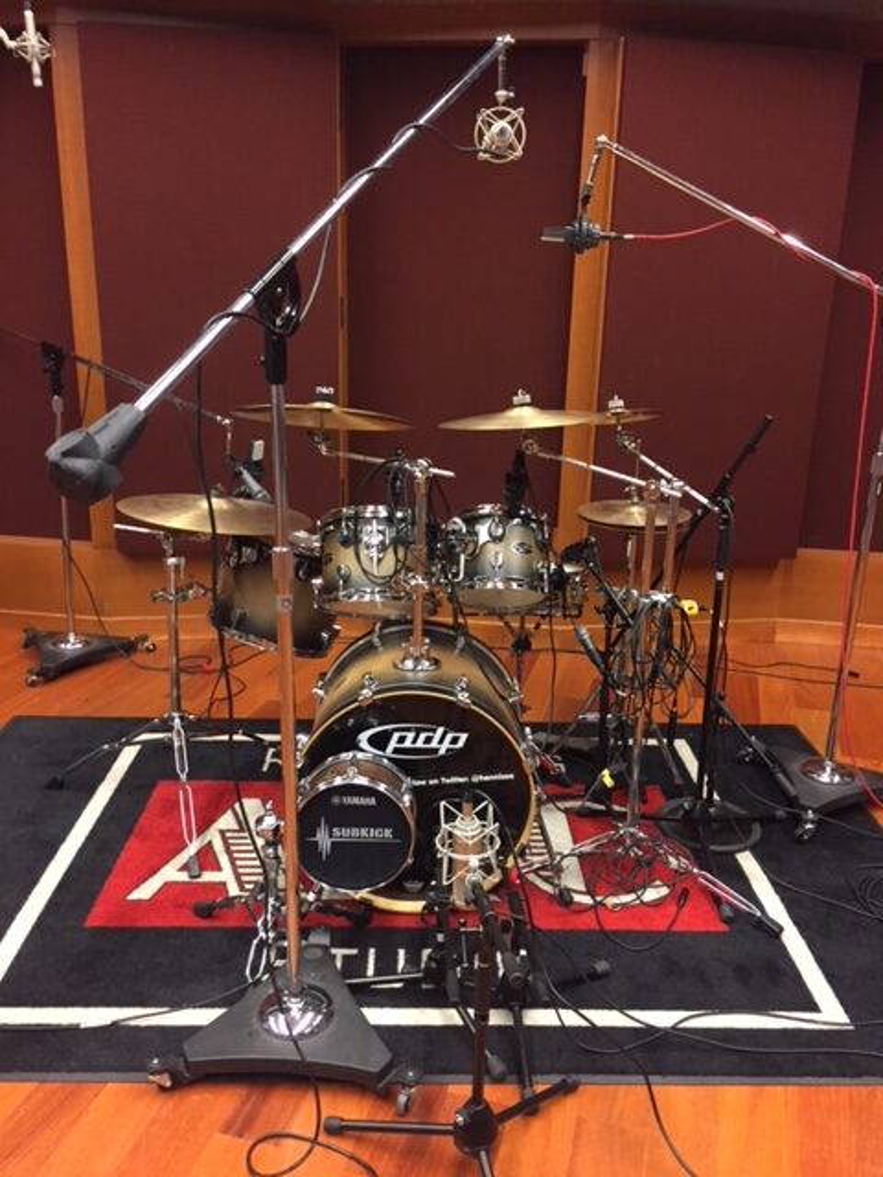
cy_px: 588
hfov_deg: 48.2
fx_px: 986
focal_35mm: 29
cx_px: 442
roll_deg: -1.9
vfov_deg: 61.7
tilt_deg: -16.4
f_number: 2.2
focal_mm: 4.15
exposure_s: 1/24
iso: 250
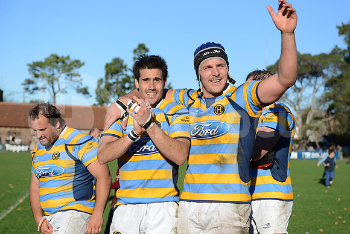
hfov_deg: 28.8
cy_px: 117
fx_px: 681
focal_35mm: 70
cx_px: 175
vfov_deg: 19.5
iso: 320
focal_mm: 70
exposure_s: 1/2500
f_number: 4.5
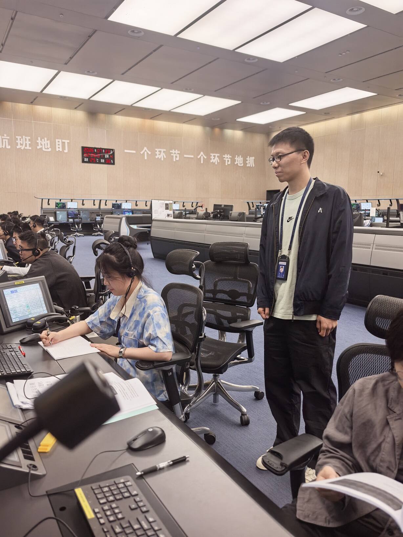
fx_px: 419
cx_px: 202
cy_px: 268
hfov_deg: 51.3
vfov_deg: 65.3
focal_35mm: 27
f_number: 1.4
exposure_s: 1/107
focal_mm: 6.98
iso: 200
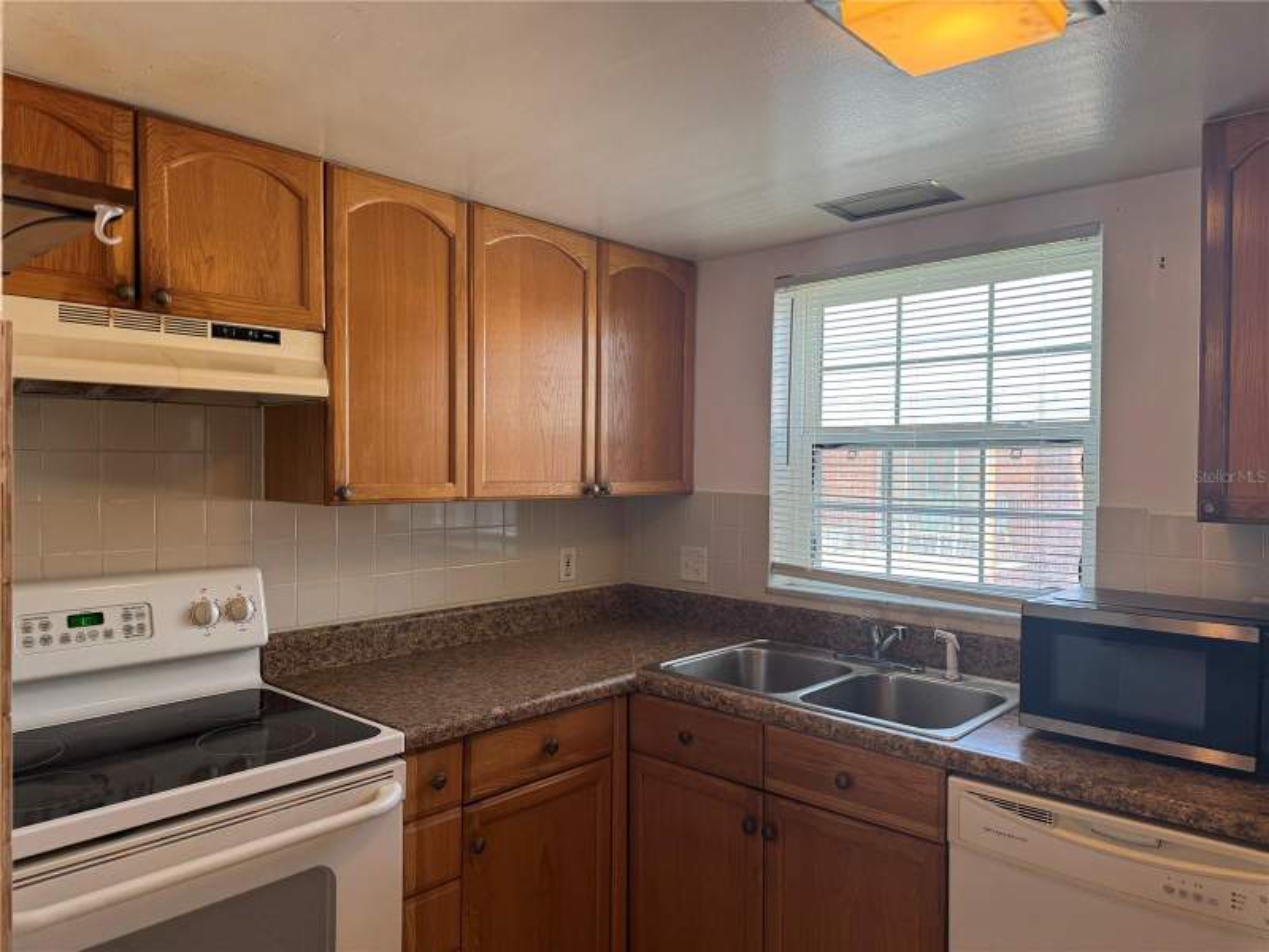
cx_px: 634
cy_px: 476
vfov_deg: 56.8
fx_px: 880
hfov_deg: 71.6
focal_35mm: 24
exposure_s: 1/120
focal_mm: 6.76
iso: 100
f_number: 1.78
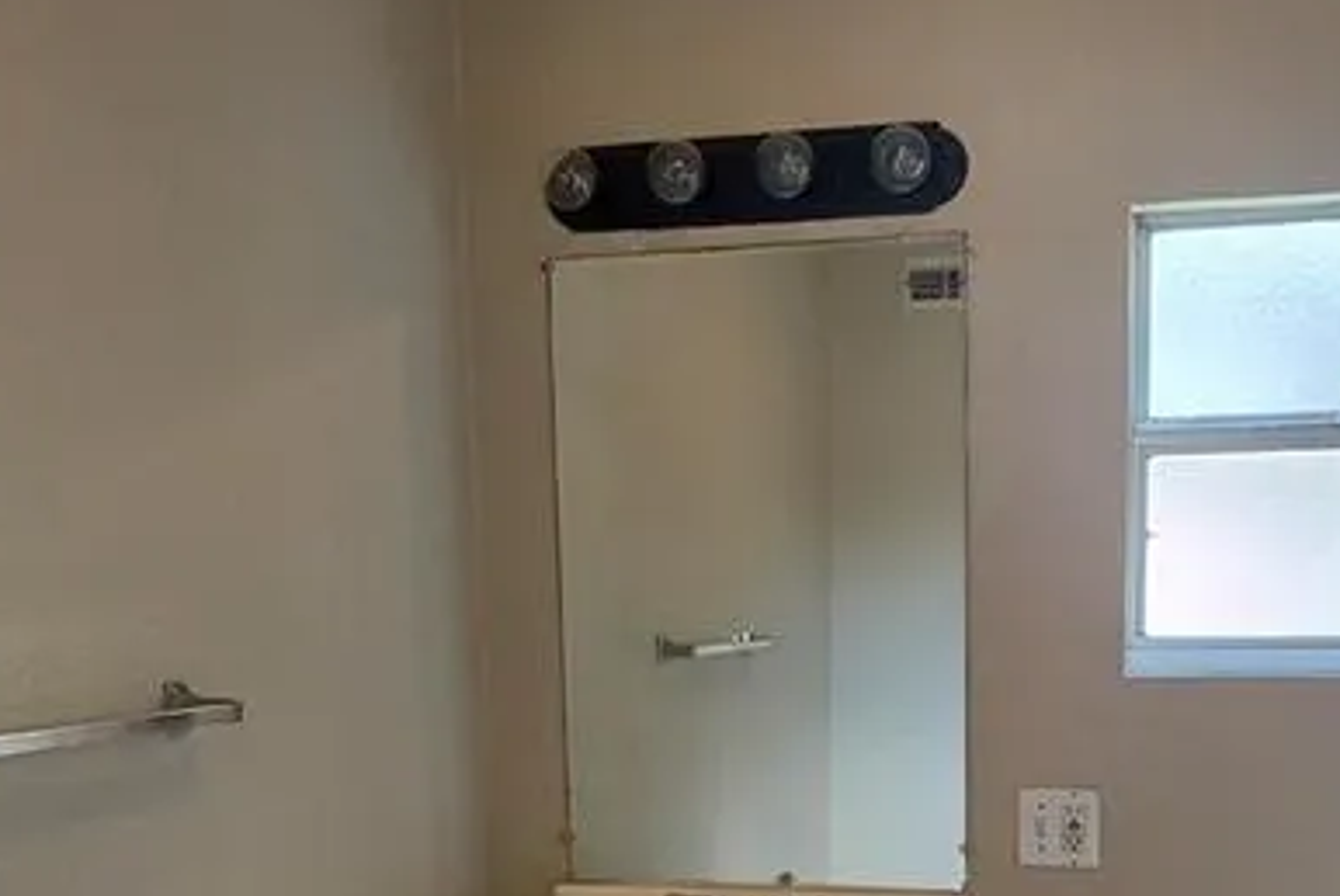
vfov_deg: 29.8
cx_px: 792
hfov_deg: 46.2
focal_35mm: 42
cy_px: 896
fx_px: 1564
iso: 200
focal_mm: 2.2
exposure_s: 1/60
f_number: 1.9
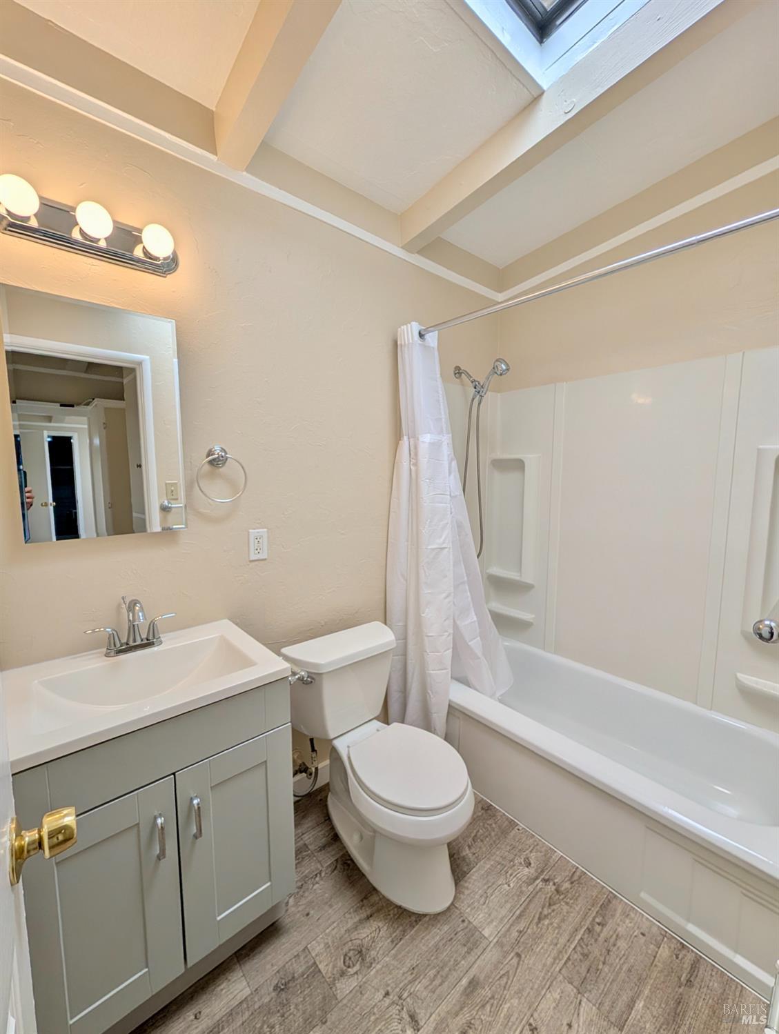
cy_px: 517
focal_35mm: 12
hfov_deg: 94.7
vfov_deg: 110.4
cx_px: 390
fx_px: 359
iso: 52
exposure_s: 1/943
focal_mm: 2.02
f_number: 1.7
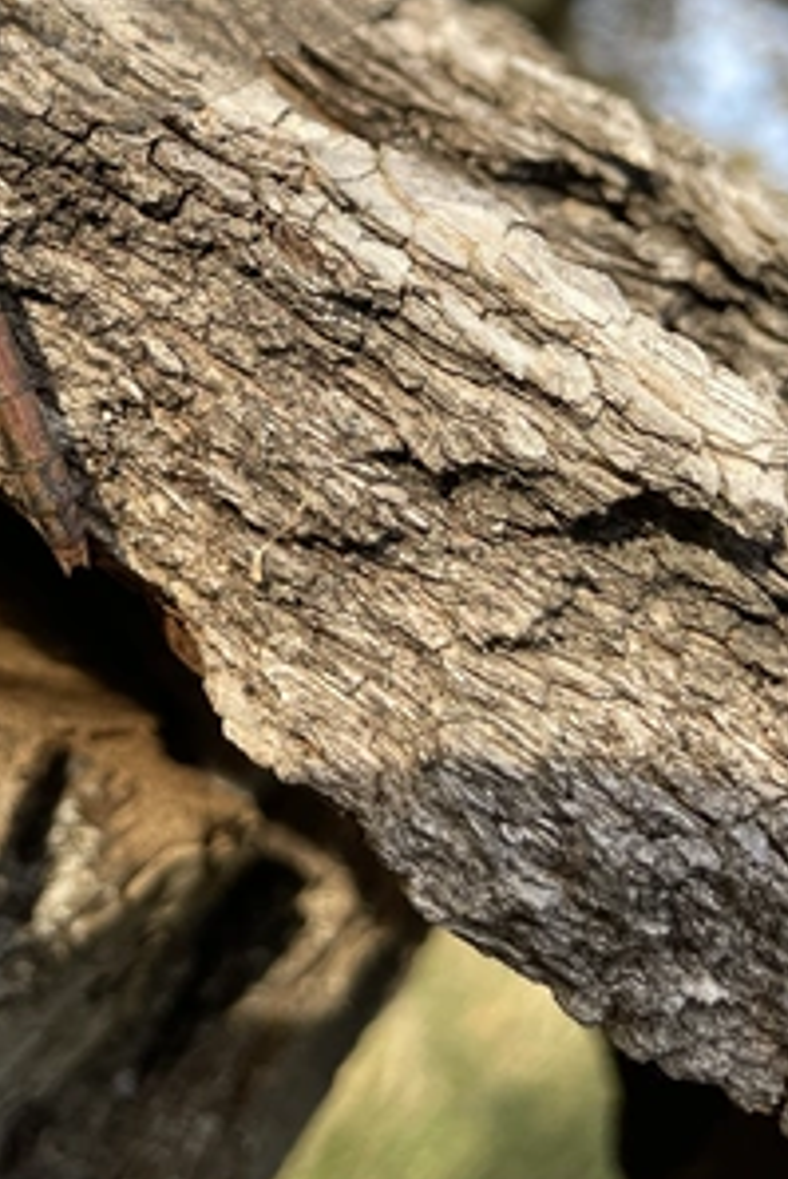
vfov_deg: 32.0
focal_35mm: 58
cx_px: -143
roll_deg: -31.7
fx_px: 1902
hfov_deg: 21.8
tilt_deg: +3.4
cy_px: 28
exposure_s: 1/694
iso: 32
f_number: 1.6
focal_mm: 4.2
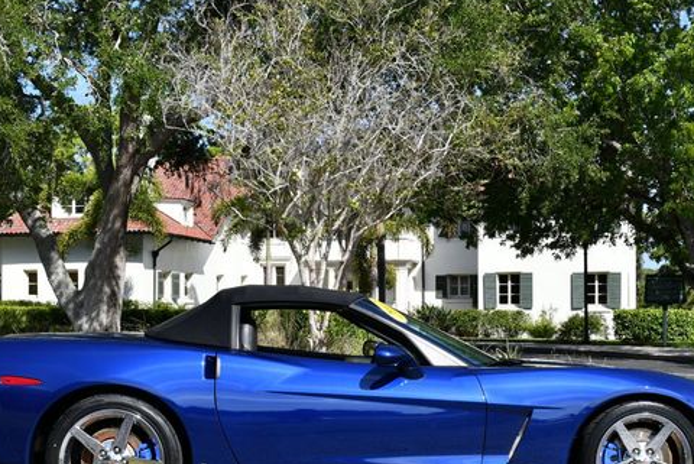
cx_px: 370
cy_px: 295
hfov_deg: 31.4
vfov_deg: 21.2
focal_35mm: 64
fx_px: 1235
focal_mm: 24
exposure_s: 1/250
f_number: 8
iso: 100
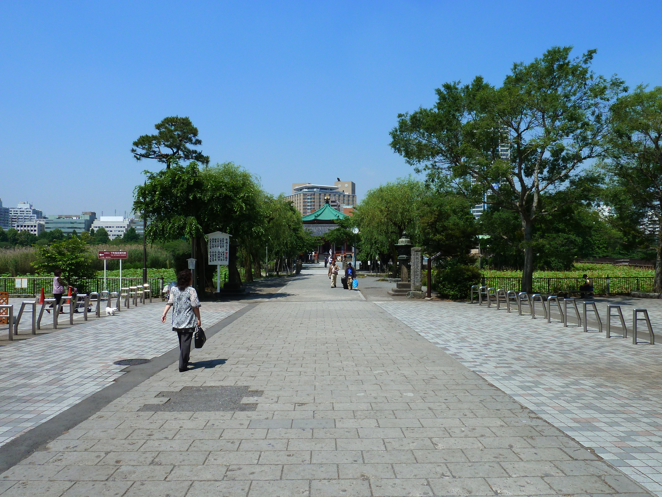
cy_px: 248
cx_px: 331
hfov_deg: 69.4
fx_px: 478
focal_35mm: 25
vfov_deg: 54.9
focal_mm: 4.1
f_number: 5
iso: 80
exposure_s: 1/400
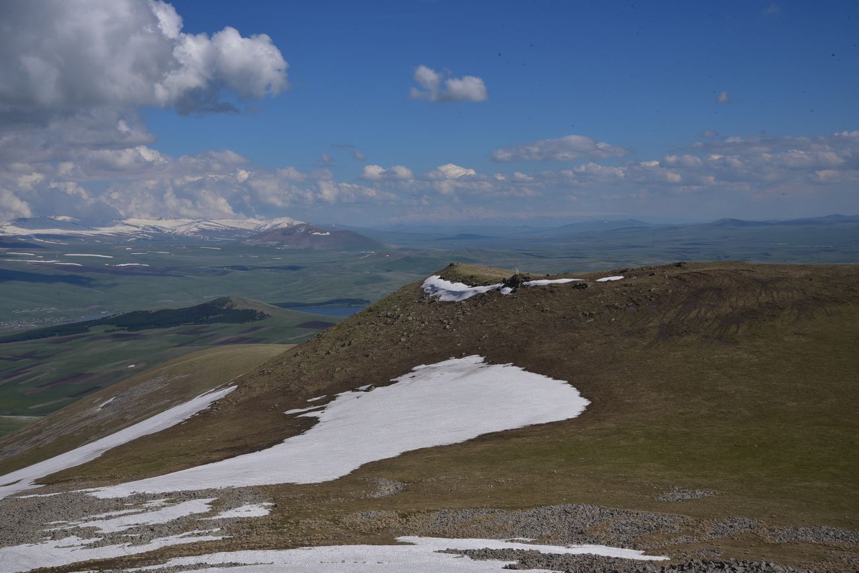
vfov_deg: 27.0
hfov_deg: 39.6
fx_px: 1193
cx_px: 430
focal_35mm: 50
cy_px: 286
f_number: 22
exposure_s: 1/125
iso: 160
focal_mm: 50
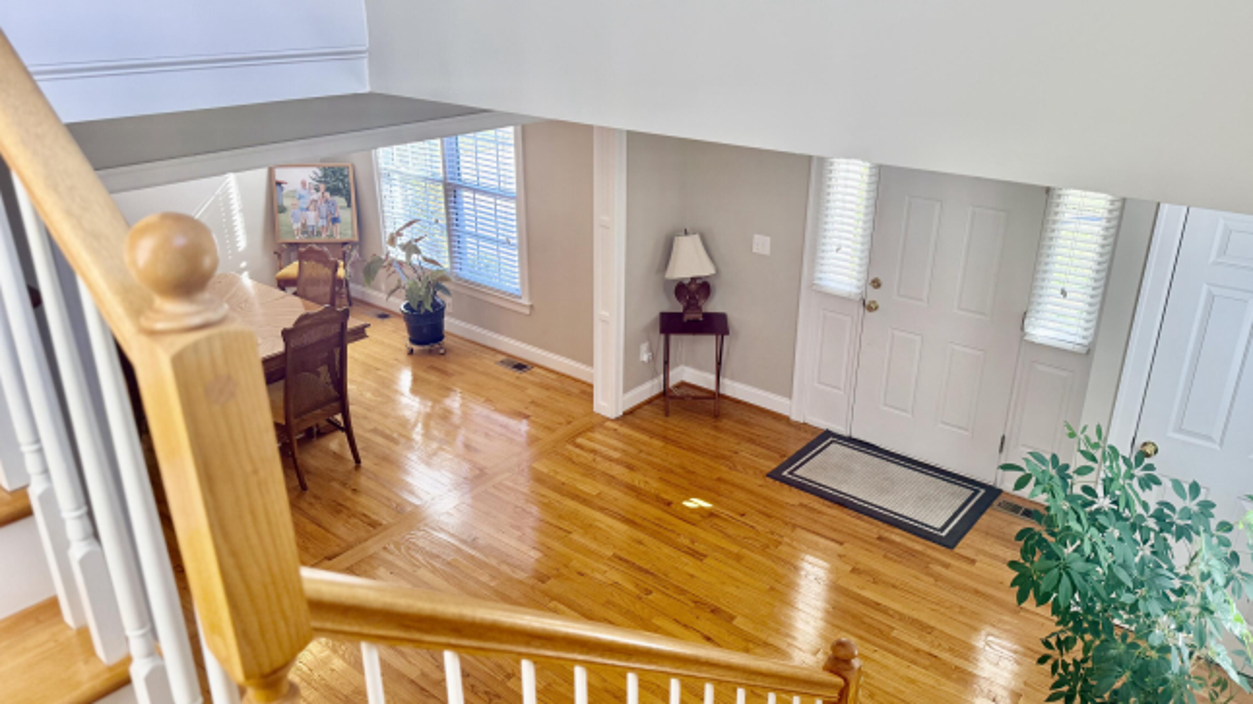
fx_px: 897
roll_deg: -0.3
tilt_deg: -24.1
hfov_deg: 69.9
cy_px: 345
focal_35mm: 27
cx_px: 643
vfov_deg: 42.9
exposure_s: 1/234
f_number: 1.78
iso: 125
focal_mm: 6.76
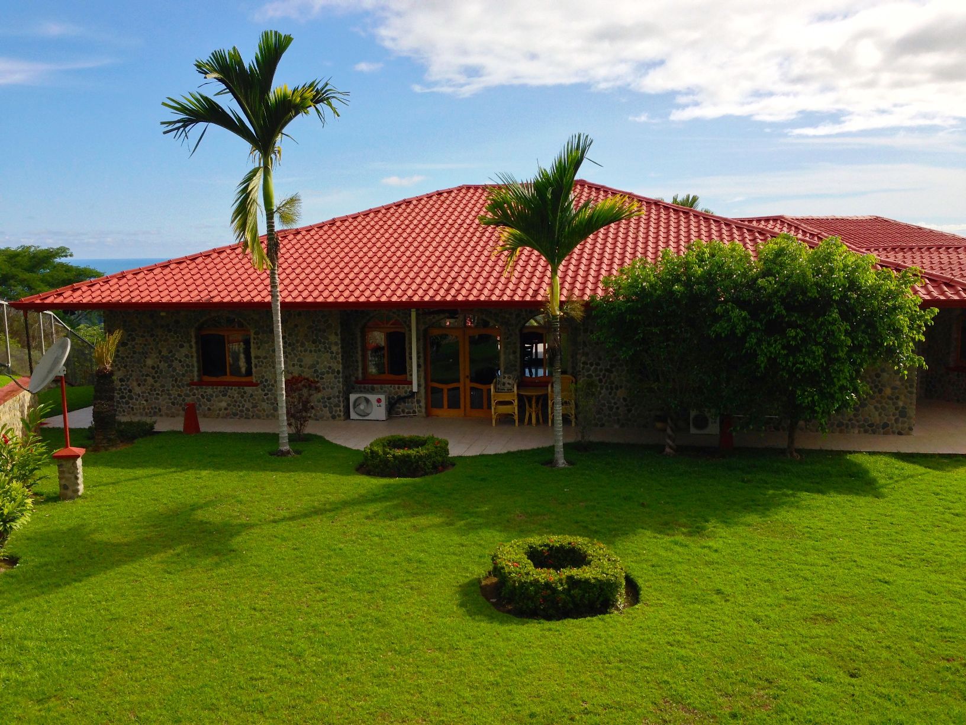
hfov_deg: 55.4
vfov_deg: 42.9
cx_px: 483
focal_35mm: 33
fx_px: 921
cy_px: 362
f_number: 2.4
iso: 50
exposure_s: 1/1466
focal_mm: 4.13
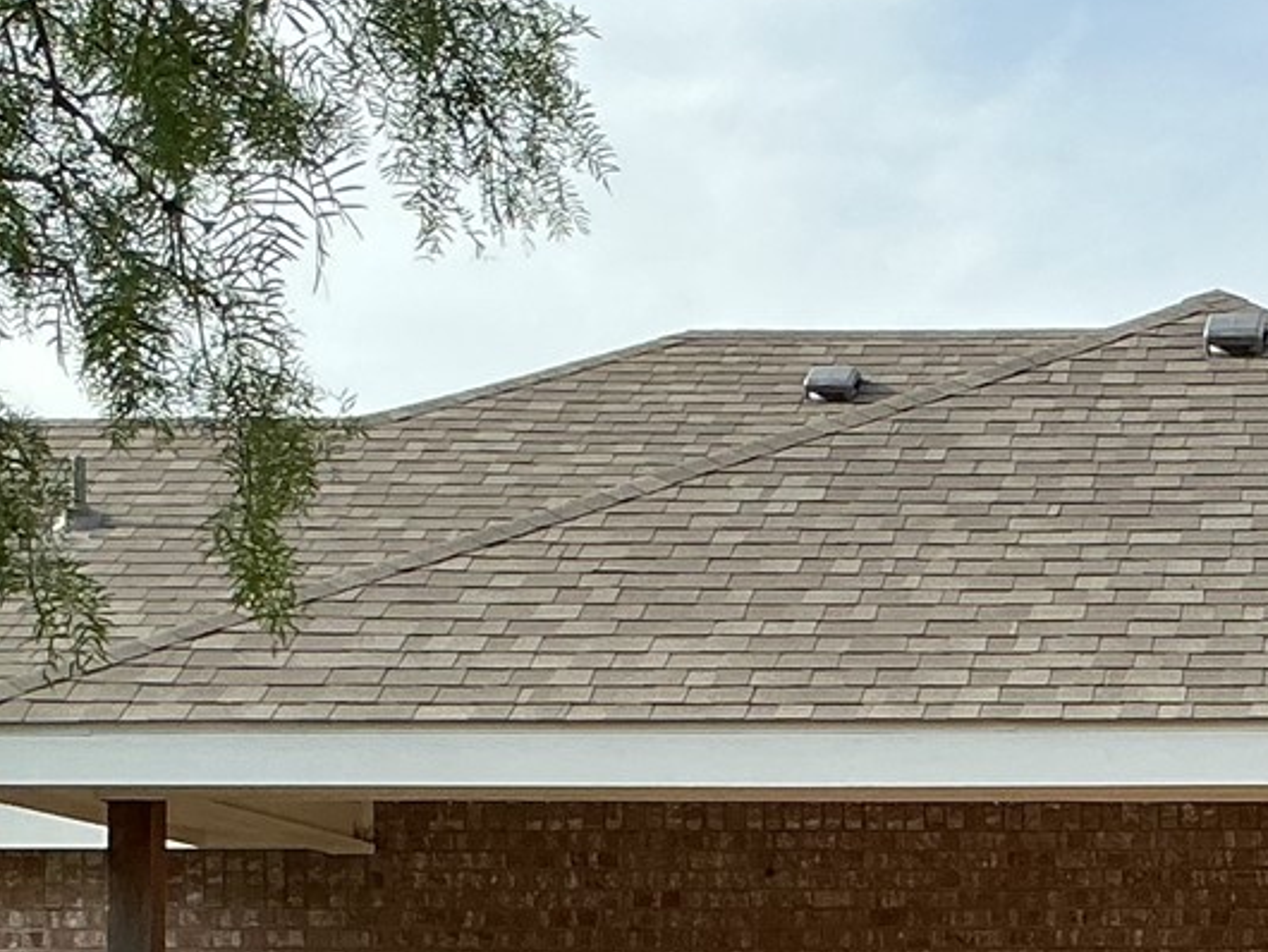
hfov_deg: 16.8
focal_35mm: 112
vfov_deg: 12.9
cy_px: 1112
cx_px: 1529
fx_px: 4104
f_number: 1.8
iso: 25
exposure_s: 1/1279
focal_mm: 3
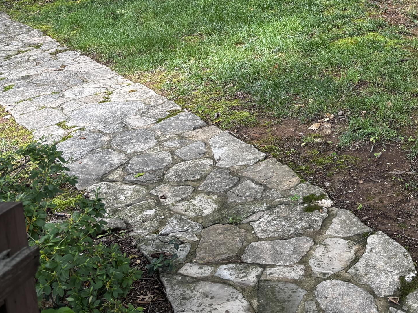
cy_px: -3
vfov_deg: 25.6
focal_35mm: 54
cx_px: 325
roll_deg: +0.3
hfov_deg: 34.6
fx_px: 652
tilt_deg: -16.4
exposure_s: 1/231
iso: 40
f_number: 1.6
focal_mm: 5.96
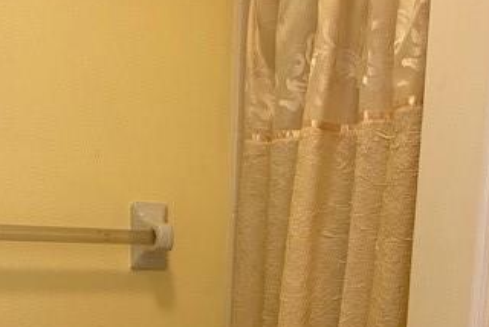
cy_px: 348
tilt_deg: -8.0
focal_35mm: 54
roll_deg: -2.8
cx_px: 263
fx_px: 734
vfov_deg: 23.7
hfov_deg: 36.8
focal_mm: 4.25
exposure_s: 1/60
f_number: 1.8
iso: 100
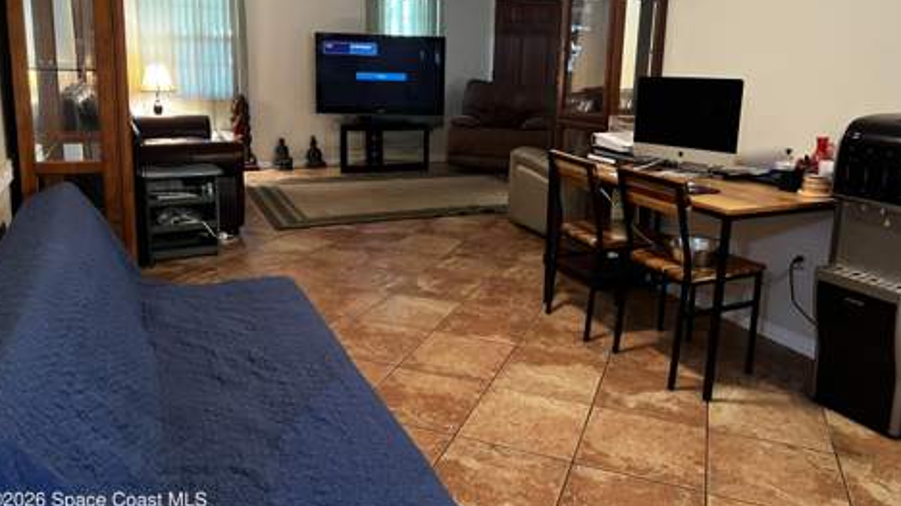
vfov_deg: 39.8
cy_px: 184
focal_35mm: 29
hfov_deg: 66.1
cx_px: 449
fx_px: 693
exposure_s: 1/40
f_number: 1.5
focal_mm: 5.7
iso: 500
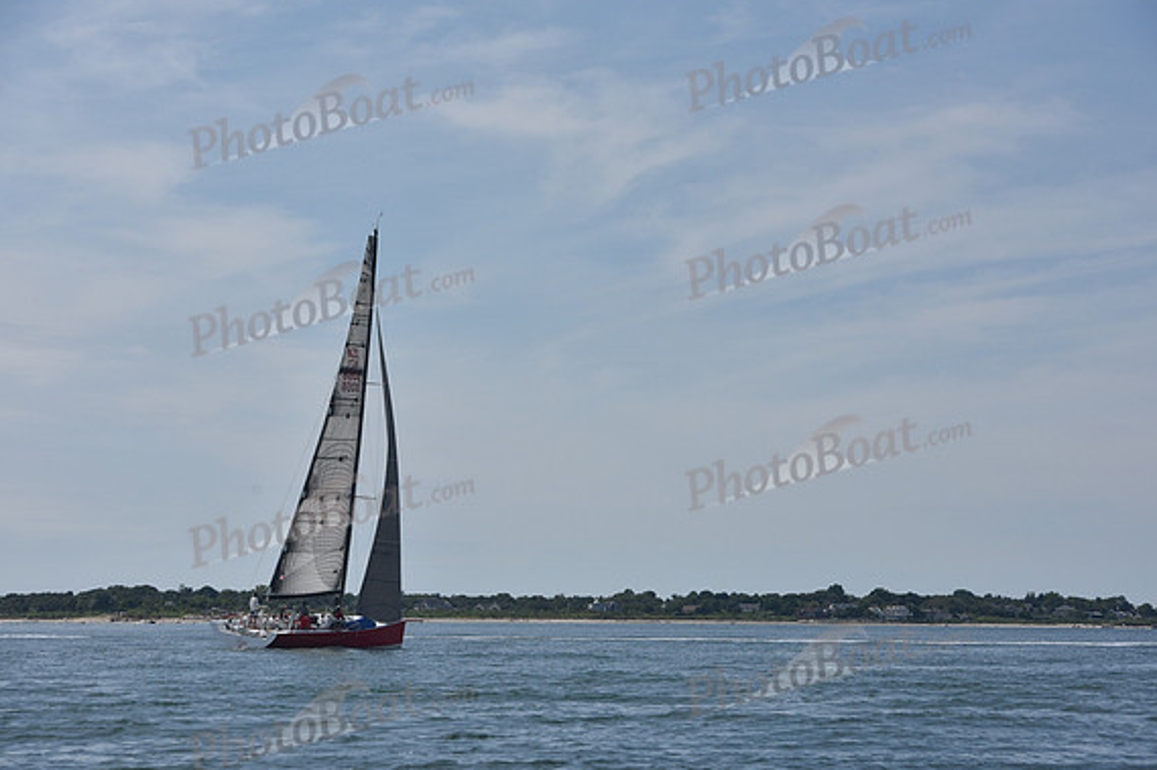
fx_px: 3341
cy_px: 381
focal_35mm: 104
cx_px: 582
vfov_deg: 13.2
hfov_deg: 19.6
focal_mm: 102
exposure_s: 1/800
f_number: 8
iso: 250
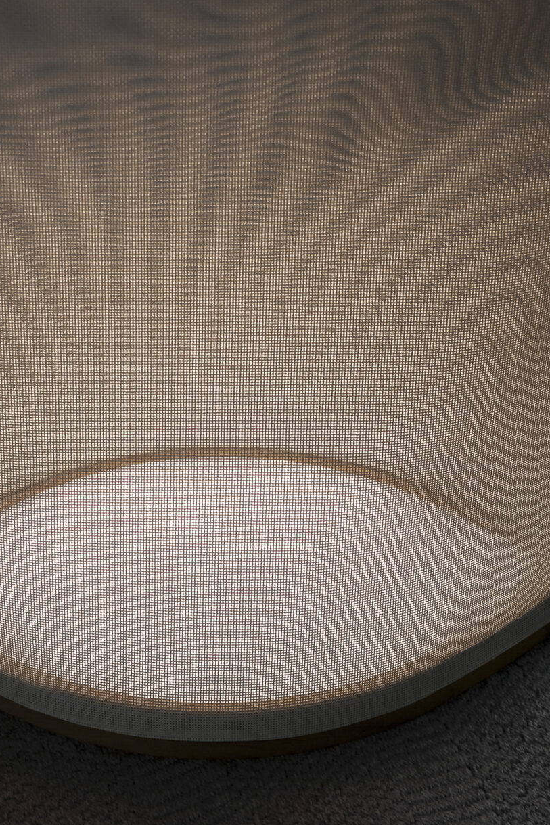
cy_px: 367
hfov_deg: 10.9
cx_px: 212
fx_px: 2886
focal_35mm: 126
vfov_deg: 16.3
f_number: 6.3
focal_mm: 60
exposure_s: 1/60
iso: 400
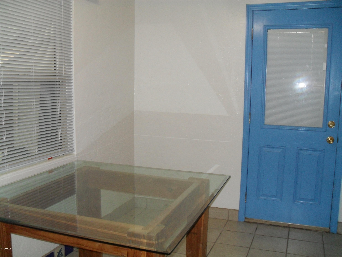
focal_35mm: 35
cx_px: 171
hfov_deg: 52.6
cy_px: 128
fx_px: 346
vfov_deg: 40.7
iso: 200
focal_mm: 6.2
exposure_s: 1/45
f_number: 2.8
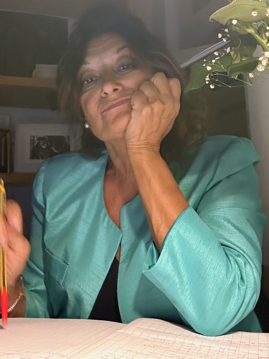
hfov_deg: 33.4
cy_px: 106
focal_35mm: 43
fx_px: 445
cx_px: 99
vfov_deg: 42.9
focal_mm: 2.69
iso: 500
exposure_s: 1/25
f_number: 1.9
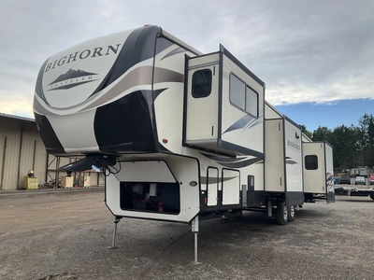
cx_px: 187
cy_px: 140
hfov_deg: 61.7
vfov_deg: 48.2
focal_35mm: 29
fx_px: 313
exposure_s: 1/435
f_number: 1.8
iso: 25
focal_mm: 3
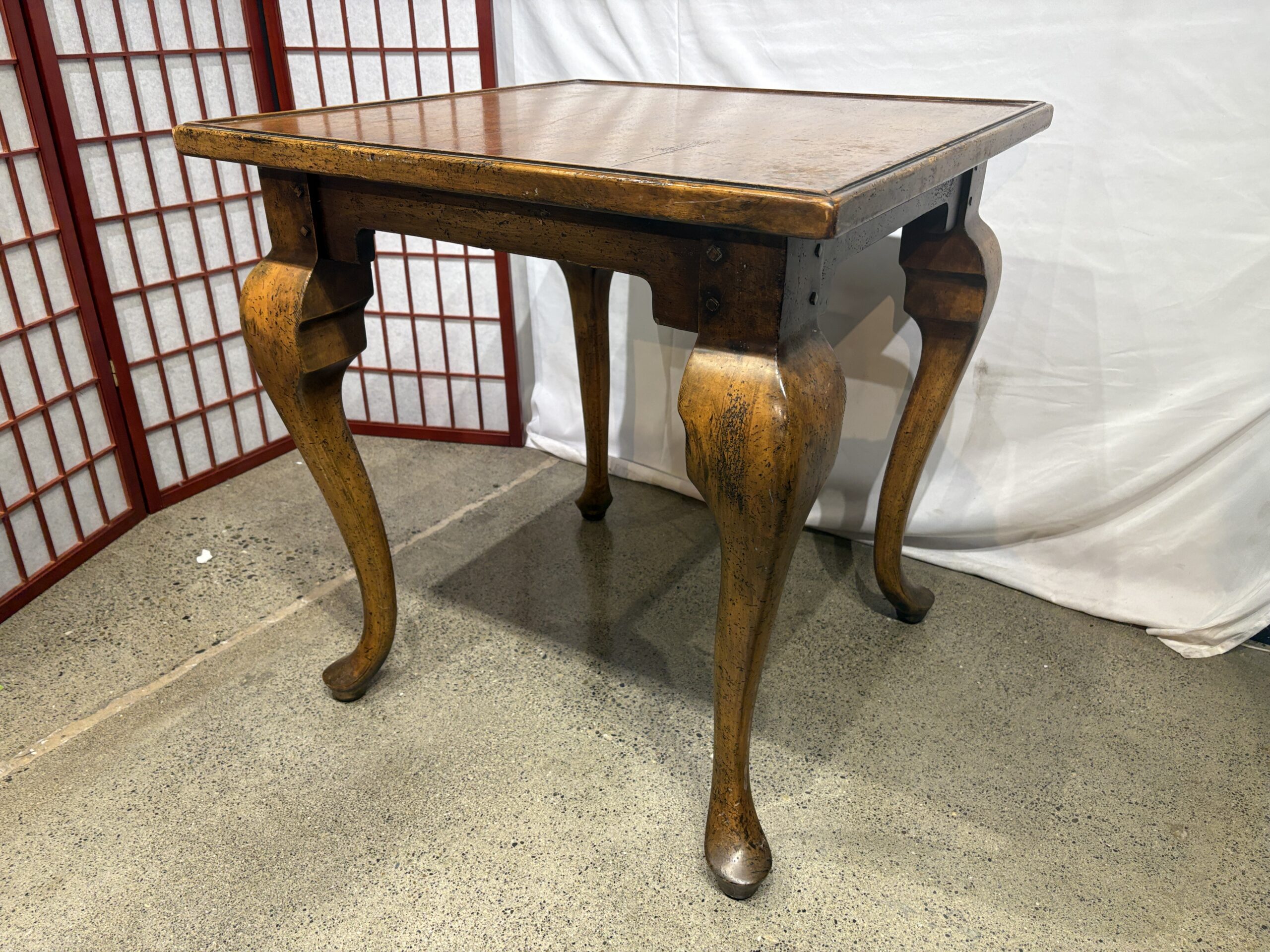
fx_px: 954
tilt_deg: -25.0
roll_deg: +0.3
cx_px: 635
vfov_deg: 53.1
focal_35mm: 26
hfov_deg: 67.3
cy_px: 476
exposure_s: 1/120
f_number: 1.6
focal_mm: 5.96
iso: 125
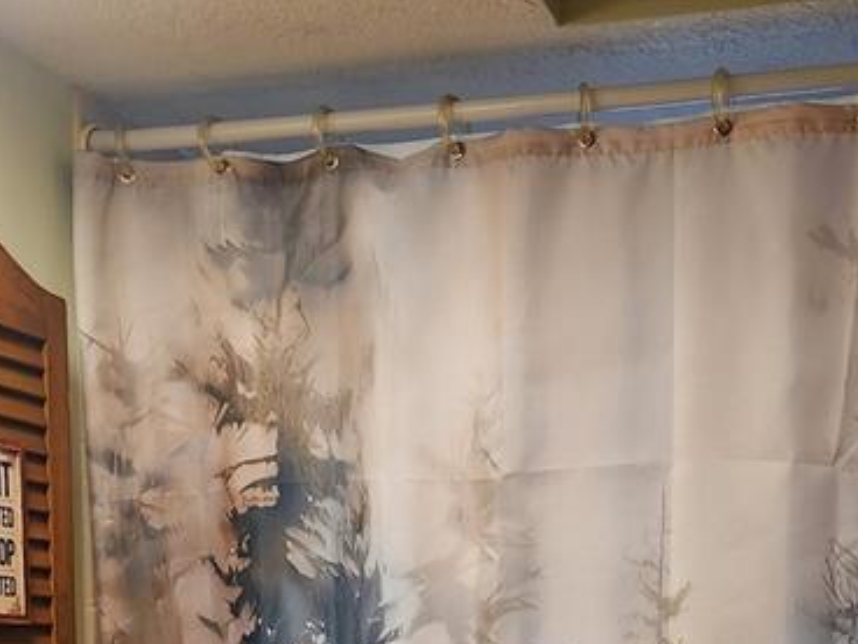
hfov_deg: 30.2
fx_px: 1586
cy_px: 821
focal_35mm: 64
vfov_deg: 21.0
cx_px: 506
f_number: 1.8
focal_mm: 5.4
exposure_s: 1/120
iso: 320
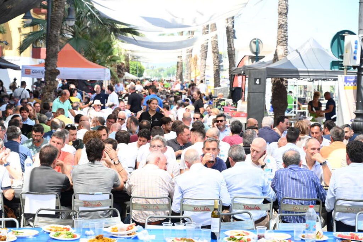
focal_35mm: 70
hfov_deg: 28.8
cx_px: 182
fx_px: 706
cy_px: 121
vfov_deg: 19.5
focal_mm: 70
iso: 400
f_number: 5
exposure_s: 1/500
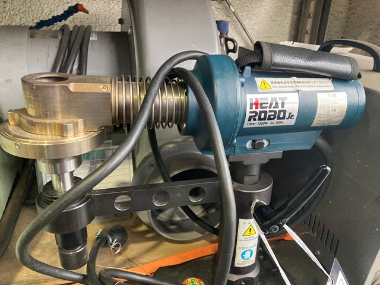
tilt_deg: -22.3
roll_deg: -3.0
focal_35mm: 28
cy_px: 142
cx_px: 190
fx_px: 307
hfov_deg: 63.4
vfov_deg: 49.7
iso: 320
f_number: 1.8
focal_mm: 3.99
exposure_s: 1/42
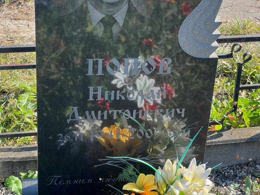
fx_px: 578
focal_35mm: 77
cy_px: 98
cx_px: 130
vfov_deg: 19.1
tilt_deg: -29.6
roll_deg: -4.2
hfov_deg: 25.3
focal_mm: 9
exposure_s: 1/143
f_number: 2.8
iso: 32
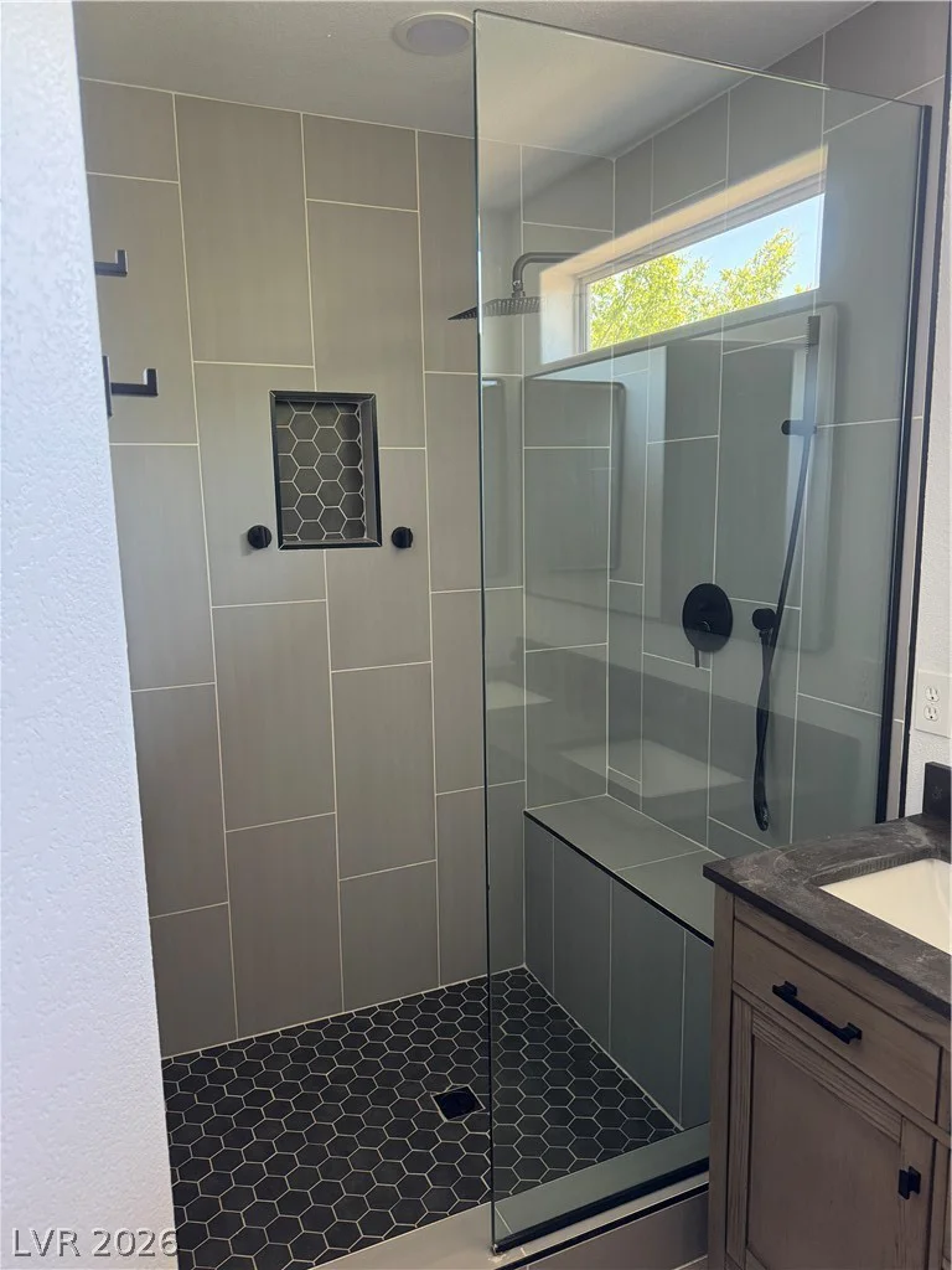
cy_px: 635
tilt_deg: -10.3
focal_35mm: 24
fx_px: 880
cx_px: 476
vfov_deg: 71.6
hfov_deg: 56.8
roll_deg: +1.0
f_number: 1.78
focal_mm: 6.76
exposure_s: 1/60
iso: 500
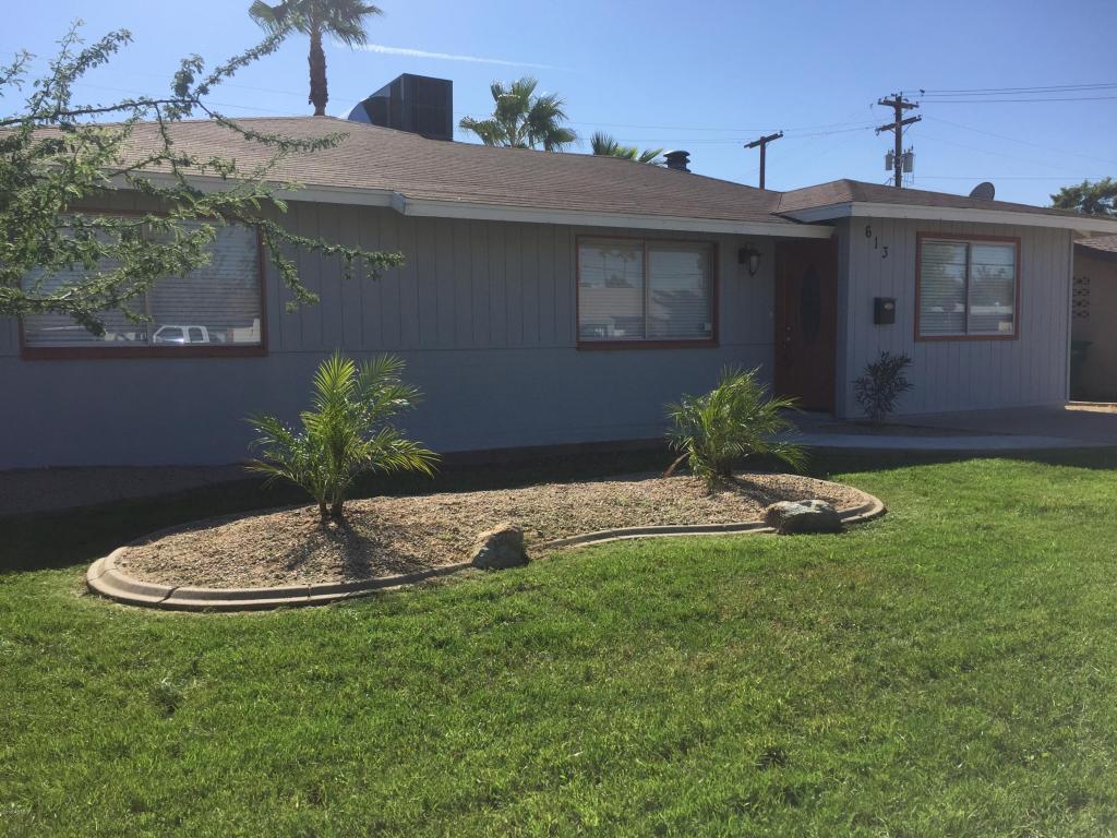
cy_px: 419
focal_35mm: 29
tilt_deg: -4.1
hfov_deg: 61.7
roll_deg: +1.3
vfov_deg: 48.2
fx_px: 936
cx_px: 558
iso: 32
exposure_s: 1/2326
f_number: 2.2
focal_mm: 4.15
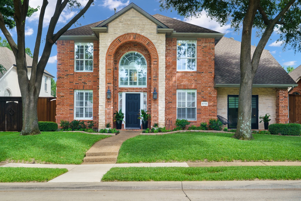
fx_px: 276
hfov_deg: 57.2
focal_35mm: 33
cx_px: 150
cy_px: 100
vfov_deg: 40.0
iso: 250
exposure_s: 1/20
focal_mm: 22
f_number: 10
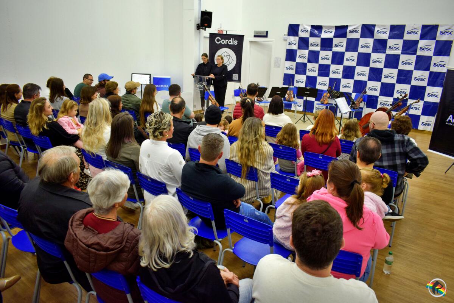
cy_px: 152
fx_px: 340
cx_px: 227
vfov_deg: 47.9
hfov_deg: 67.4
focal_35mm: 27
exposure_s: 1/60
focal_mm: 18
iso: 1000
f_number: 3.5
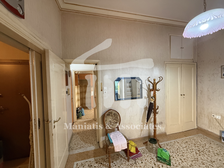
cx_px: 112
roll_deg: +1.0
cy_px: 84
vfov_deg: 85.7
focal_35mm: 14
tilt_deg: -2.2
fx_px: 91
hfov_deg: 102.1
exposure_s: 1/50
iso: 320
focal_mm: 2.22
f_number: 2.2
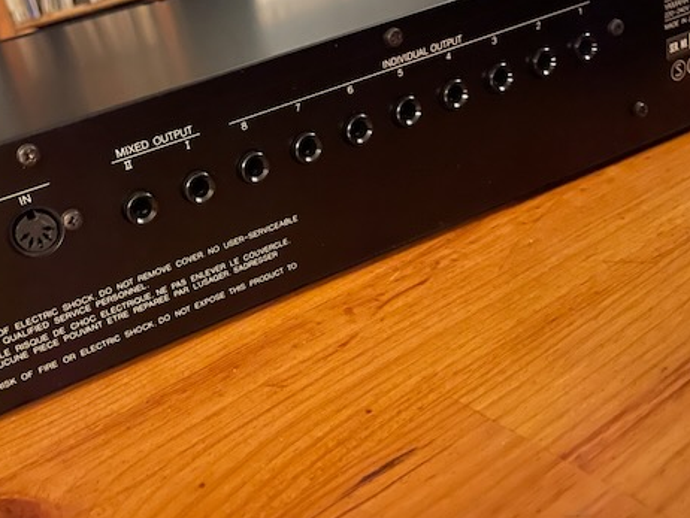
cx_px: 218
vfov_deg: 39.5
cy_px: 200
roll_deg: +12.9
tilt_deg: -22.5
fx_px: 718
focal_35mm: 36
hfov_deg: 50.2
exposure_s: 1/14
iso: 1250
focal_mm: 4.2
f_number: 1.6
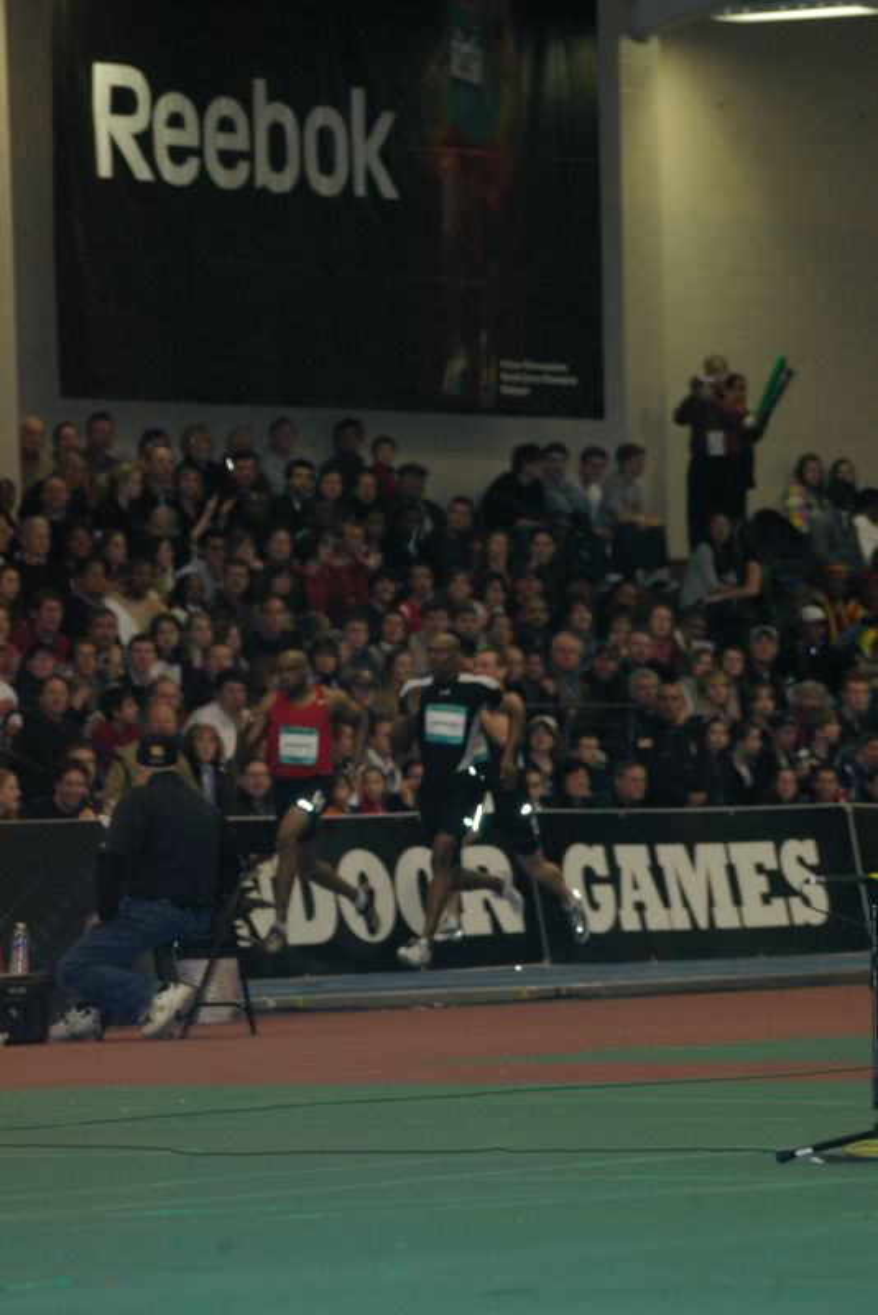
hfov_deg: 4.8
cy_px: 658
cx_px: 439
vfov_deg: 7.2
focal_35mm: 285
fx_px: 10416
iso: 800
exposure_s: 1/125
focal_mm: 190
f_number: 6.3
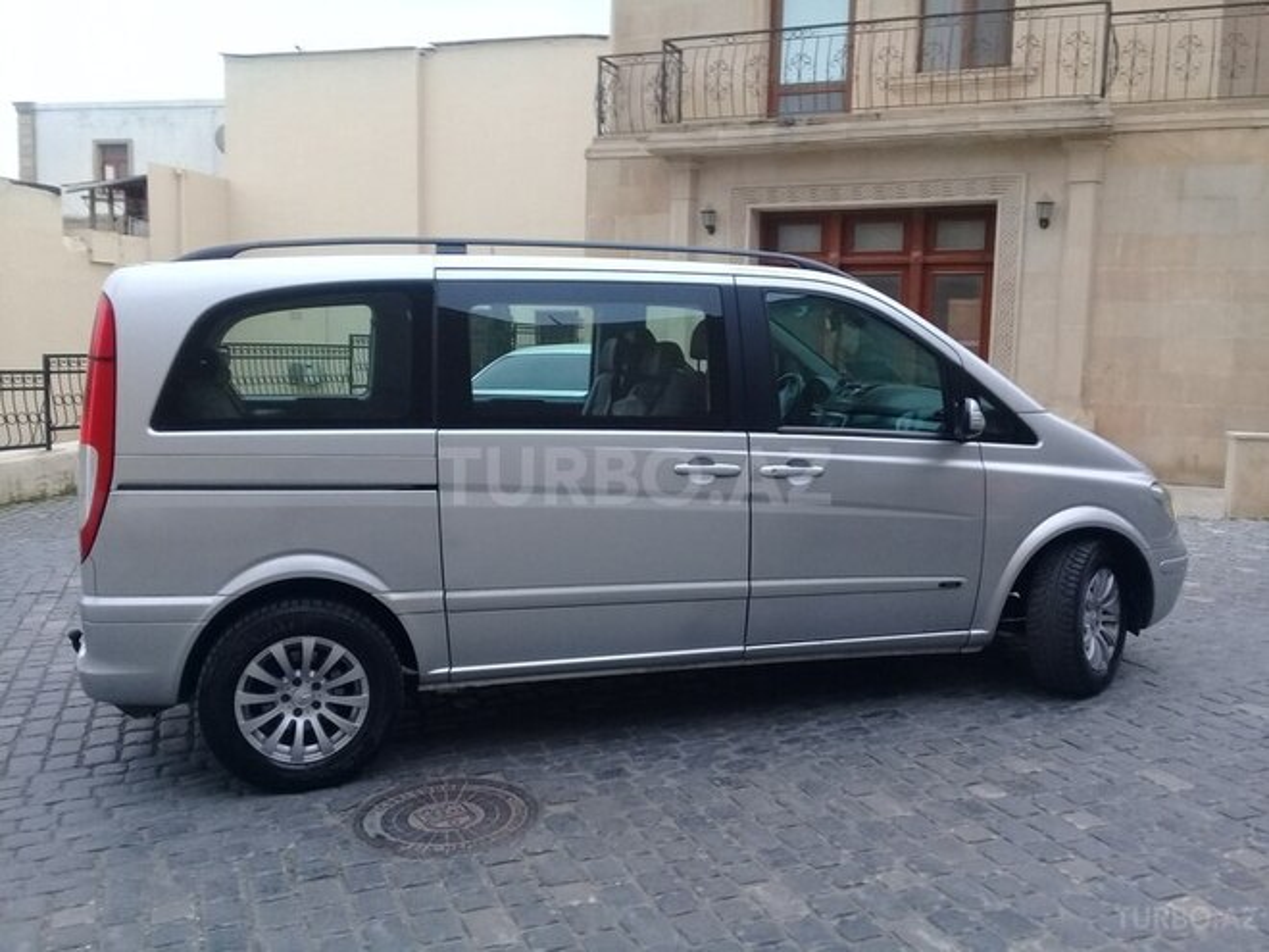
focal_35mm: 31
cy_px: 476
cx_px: 634
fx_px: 1136
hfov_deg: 58.4
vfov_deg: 45.4
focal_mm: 3.3
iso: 100
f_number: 2.2
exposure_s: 1/33
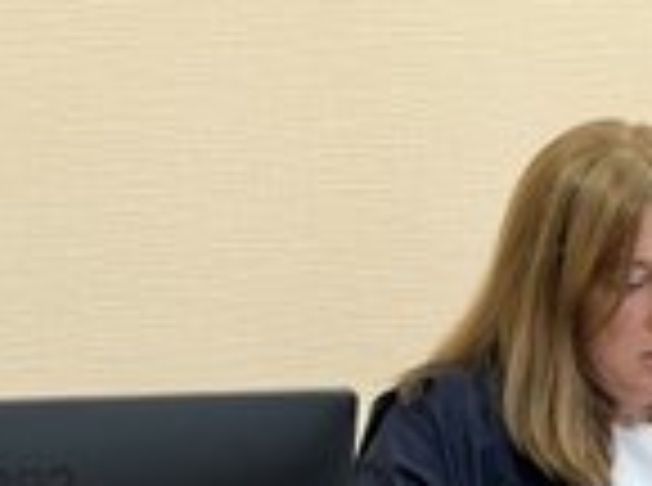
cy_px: 513
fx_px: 4002
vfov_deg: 6.9
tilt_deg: -5.5
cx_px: 715
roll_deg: +0.6
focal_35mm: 213
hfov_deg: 9.2
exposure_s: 1/50
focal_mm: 9
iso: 250
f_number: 2.8
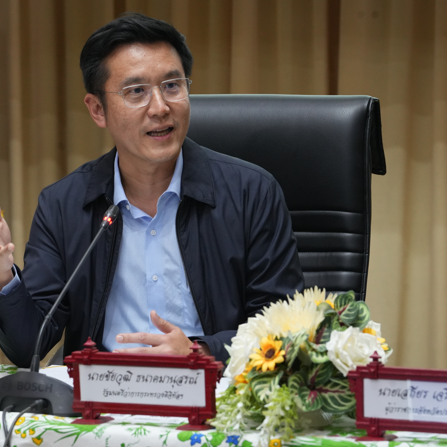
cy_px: 223
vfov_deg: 8.8
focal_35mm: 198
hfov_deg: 8.8
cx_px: 126
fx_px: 2893
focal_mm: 155
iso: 3200
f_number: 8
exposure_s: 1/40
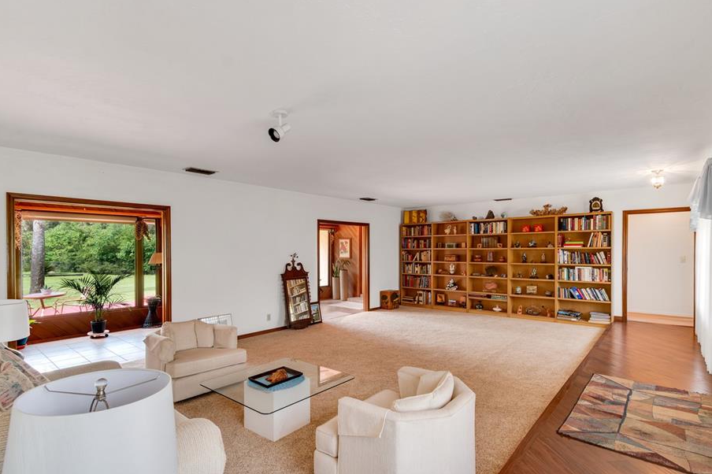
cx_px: 362
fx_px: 336
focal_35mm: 17
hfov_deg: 93.3
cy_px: 253
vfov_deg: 70.3
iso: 250
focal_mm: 10
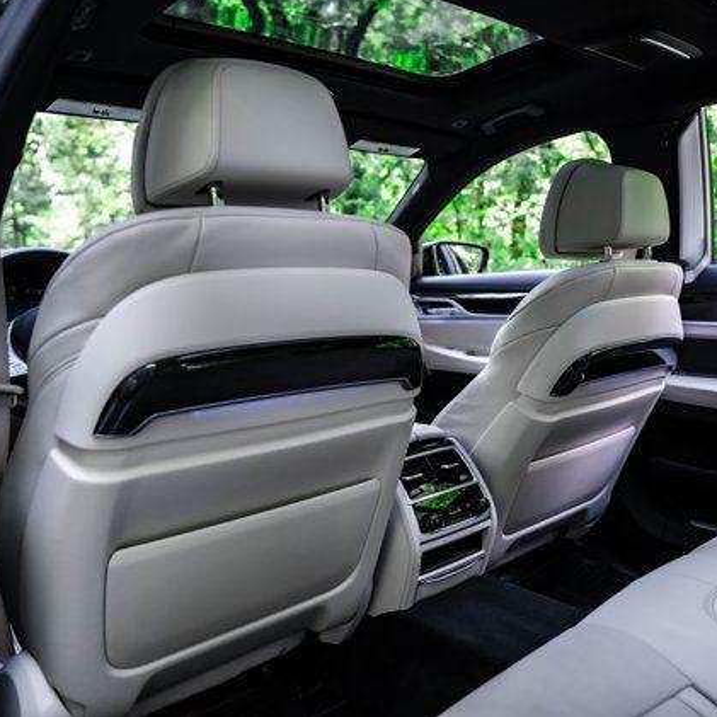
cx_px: 424
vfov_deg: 52.5
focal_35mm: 31
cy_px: 355
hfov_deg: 52.2
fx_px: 726
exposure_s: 1/250
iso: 1000
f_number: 2.8
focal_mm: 24
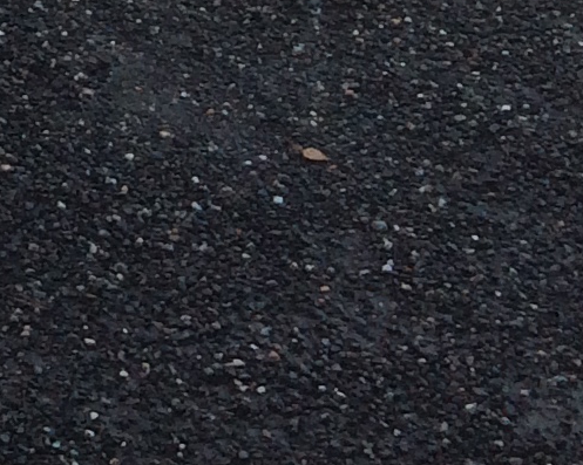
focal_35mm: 186
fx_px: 3207
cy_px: -924
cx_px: -983
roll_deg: +2.1
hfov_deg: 9.0
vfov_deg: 7.4
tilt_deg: -17.9
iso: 32
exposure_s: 1/273
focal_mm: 4.15
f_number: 2.2
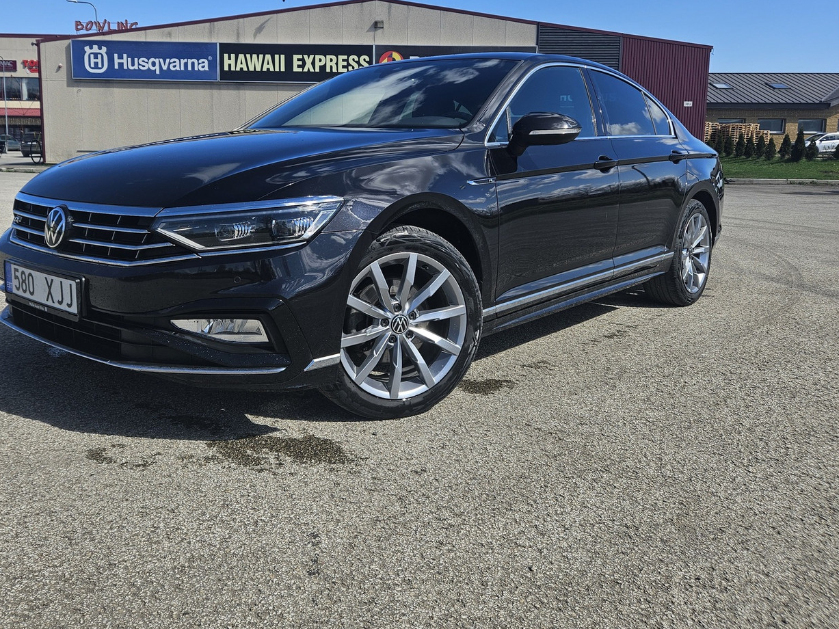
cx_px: 359
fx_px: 727
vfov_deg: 46.4
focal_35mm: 30
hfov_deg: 59.7
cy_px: 234
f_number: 1.8
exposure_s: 1/1910
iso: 25
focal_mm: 5.4
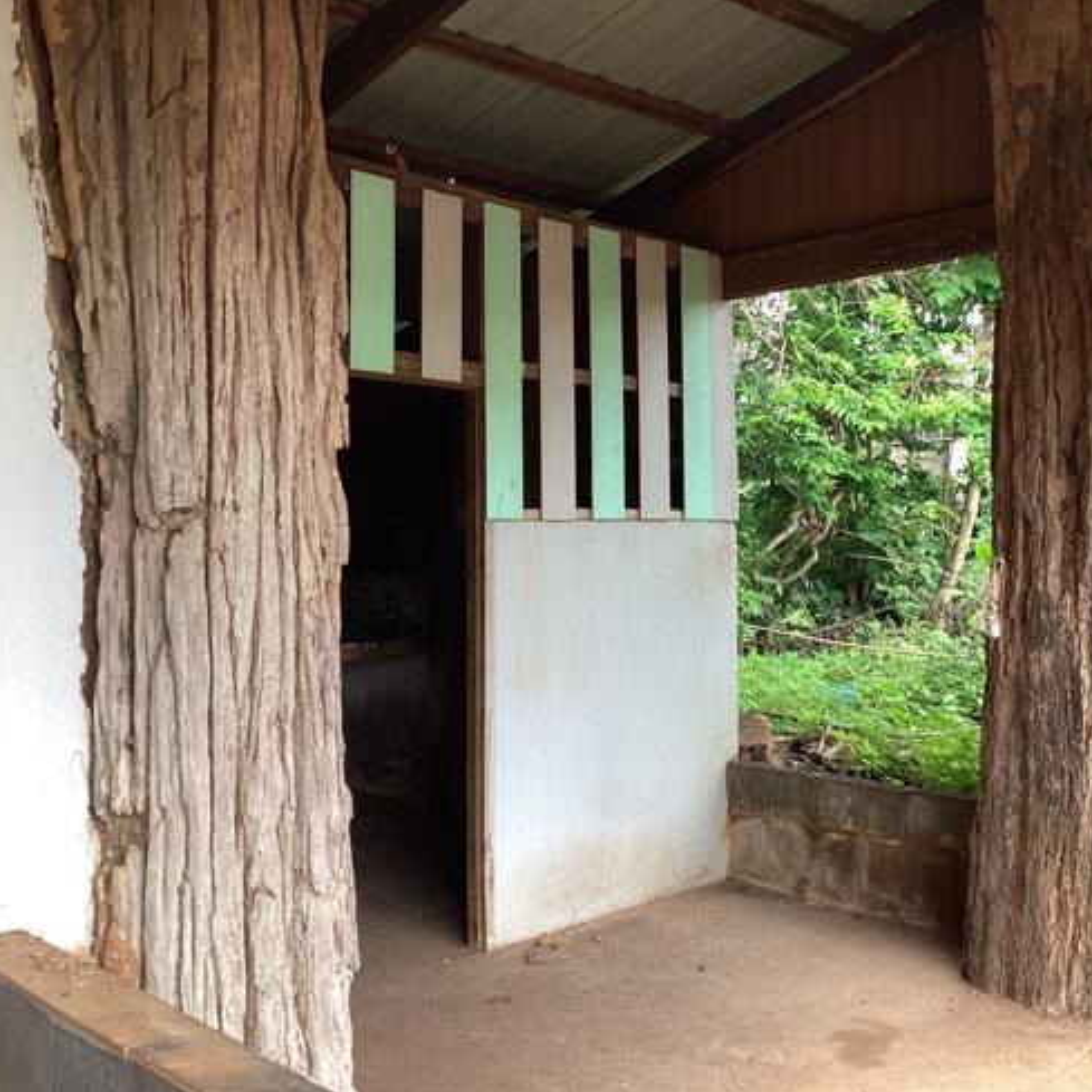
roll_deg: -0.6
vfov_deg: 44.9
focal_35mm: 37
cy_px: 546
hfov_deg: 44.6
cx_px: 677
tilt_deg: +1.2
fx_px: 1321
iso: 32
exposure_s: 1/120
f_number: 2.4
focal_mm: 3.3
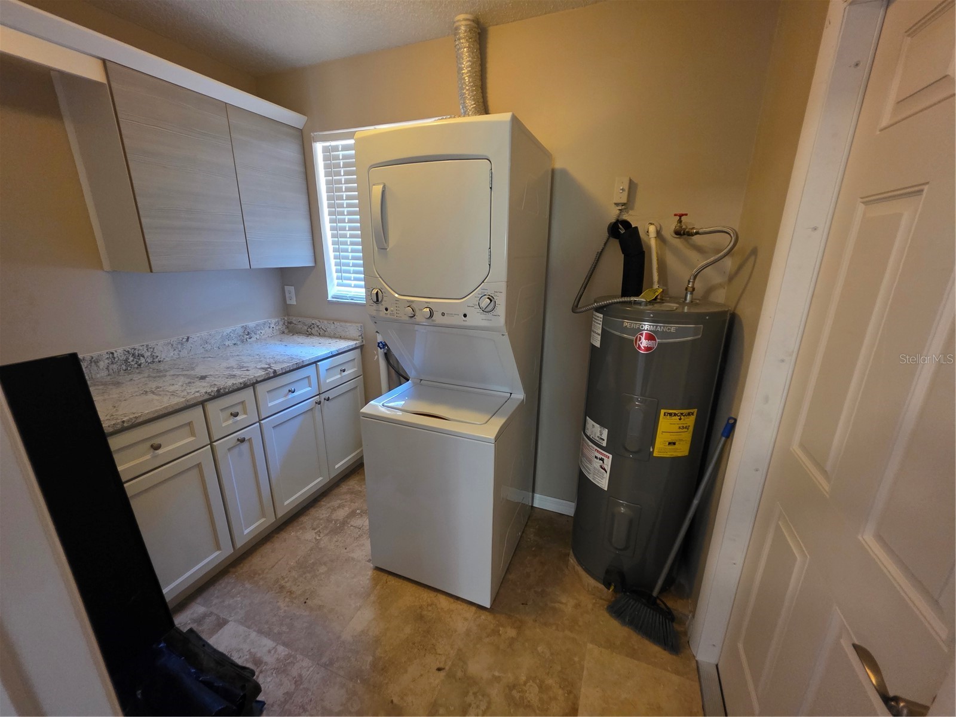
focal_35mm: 13
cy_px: 358
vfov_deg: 89.9
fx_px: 359
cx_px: 478
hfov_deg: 106.2
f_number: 1.9
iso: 800
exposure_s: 1/60
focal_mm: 2.2
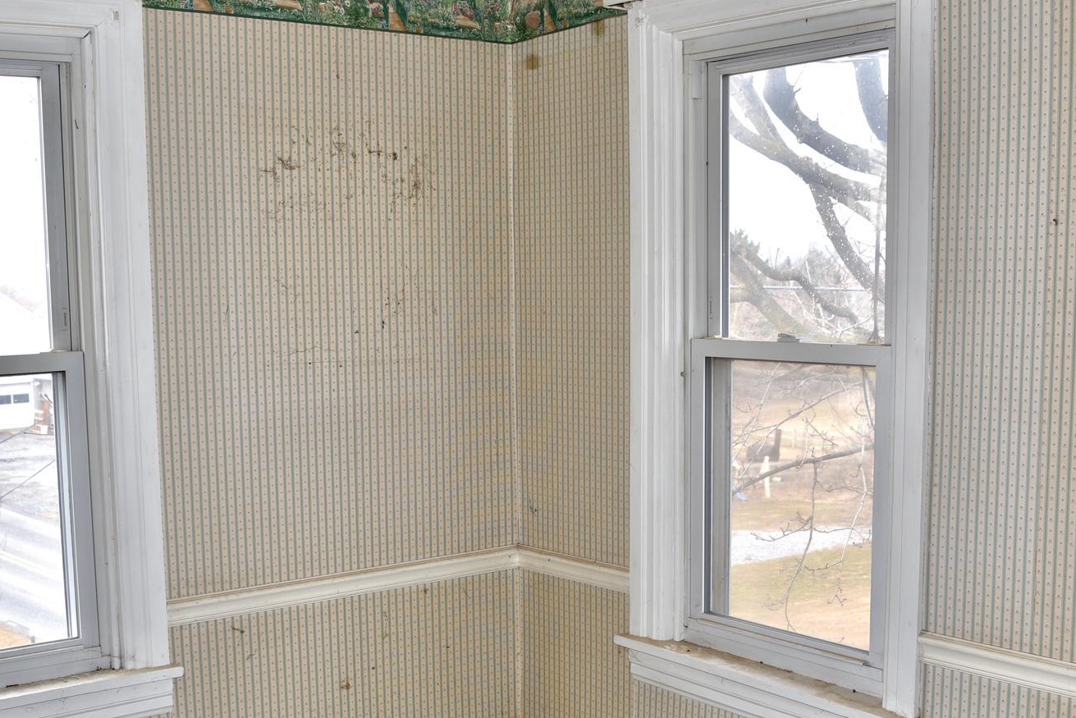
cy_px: 472
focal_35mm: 50
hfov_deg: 39.6
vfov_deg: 26.9
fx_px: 1495
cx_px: 547
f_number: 5.6
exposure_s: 1/125
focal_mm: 32
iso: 250
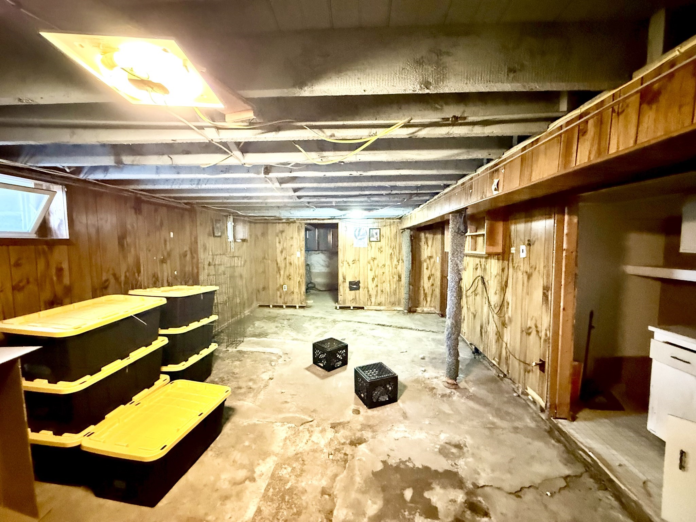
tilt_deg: -3.5
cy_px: 261
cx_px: 348
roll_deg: -0.2
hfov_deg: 102.1
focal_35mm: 14
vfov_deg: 85.7
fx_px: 281
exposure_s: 1/30
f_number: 2.2
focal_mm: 2.22
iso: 1250
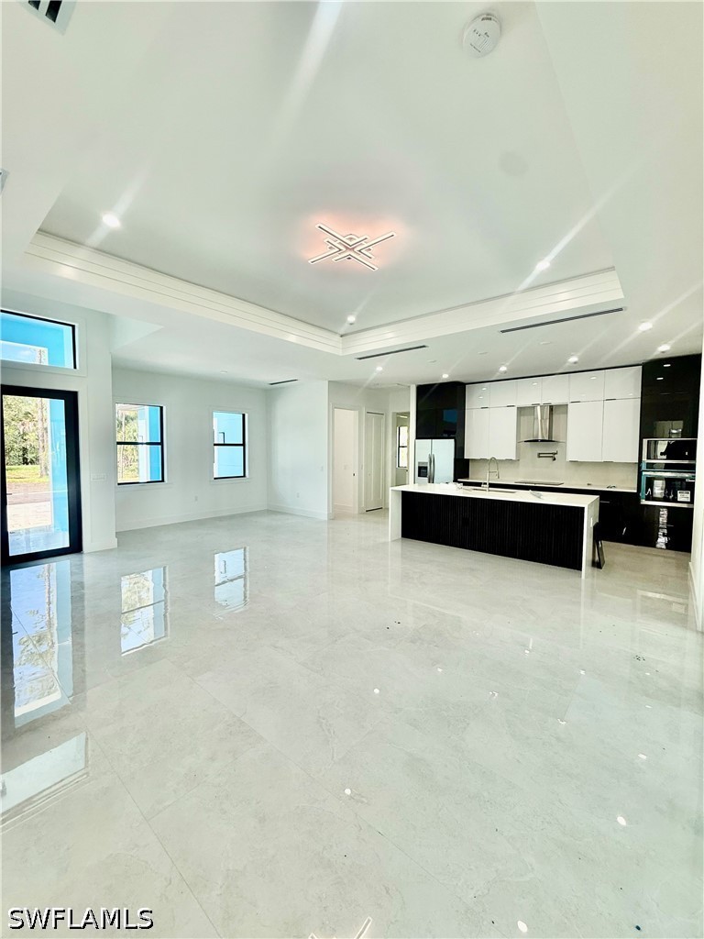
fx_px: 380
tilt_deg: -2.1
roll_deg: -0.5
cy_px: 470
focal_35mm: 14
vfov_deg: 102.1
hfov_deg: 85.7
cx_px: 352
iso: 64
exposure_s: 1/111
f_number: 2.2
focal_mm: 2.22
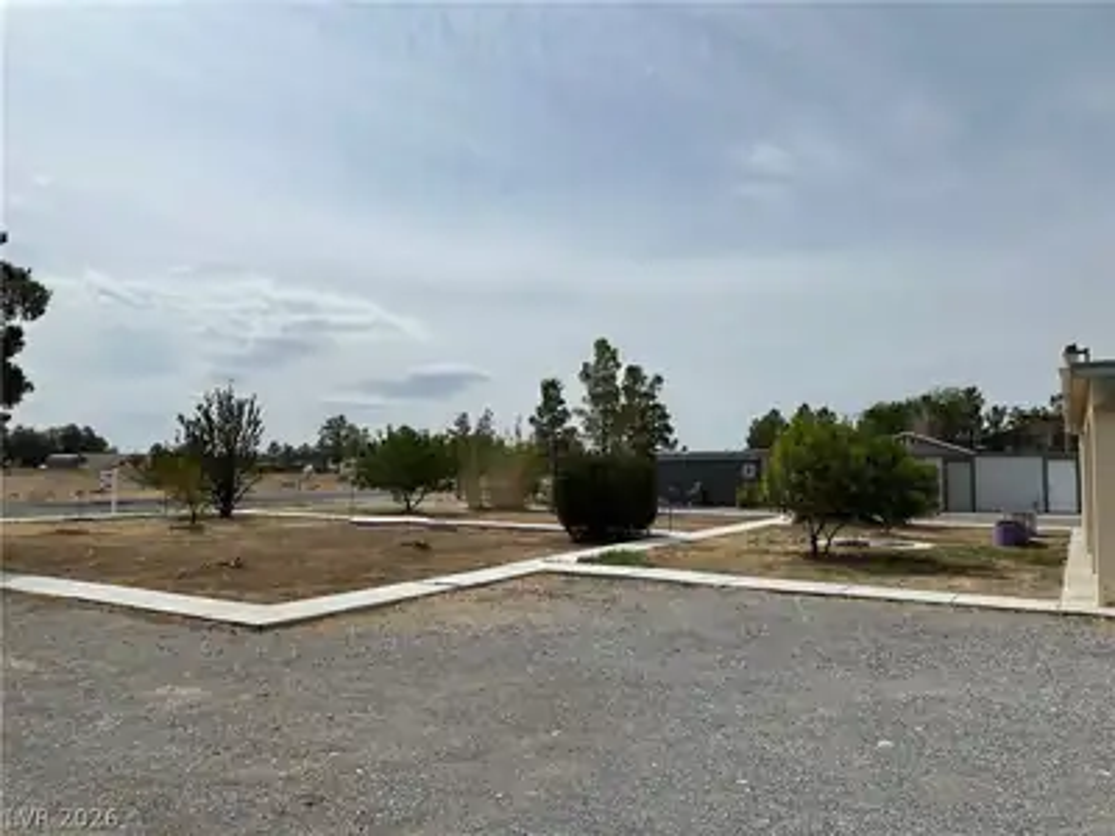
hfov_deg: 71.6
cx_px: 558
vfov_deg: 56.8
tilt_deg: +3.9
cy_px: 418
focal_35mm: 24
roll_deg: -1.1
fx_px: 773
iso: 80
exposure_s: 1/15625
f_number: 1.78
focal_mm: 6.86
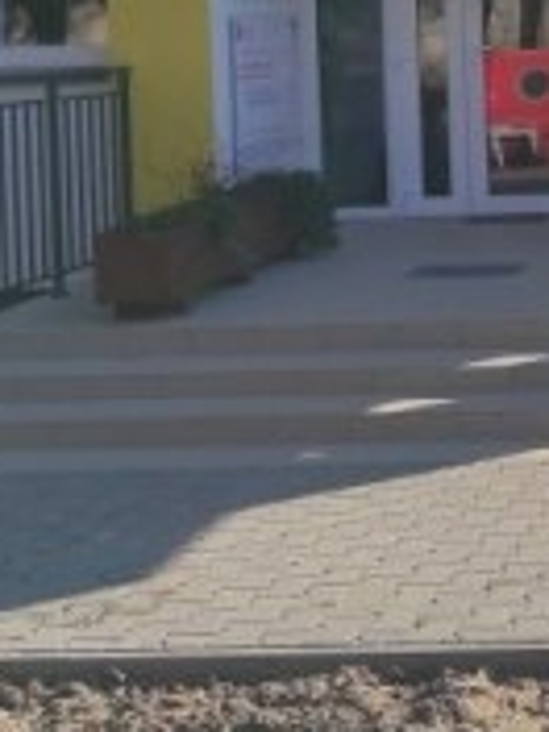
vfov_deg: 22.4
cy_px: 50
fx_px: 1797
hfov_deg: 15.9
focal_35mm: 85
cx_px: 840
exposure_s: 1/2696
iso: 100
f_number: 1.89
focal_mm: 5.43
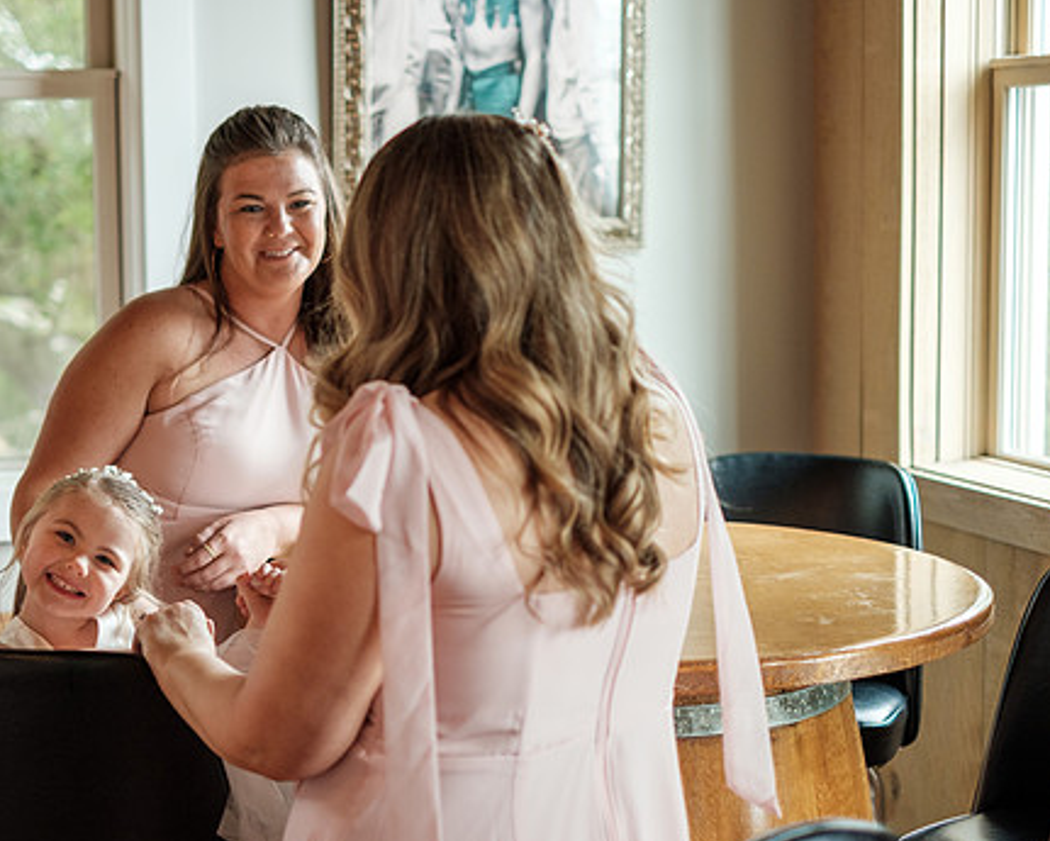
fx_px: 2083
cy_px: 394
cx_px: 390
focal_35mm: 67
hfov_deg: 28.2
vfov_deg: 22.8
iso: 800
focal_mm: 35
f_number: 1.4
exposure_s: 1/400
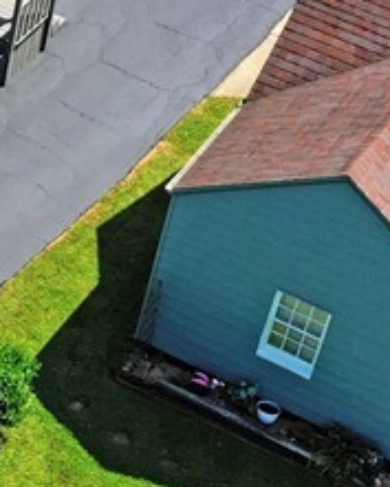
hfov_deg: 10.4
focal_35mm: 129
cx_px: -535
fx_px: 1860
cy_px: 26
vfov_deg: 14.7
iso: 100
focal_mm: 10.26
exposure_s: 1/500
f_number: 6.3
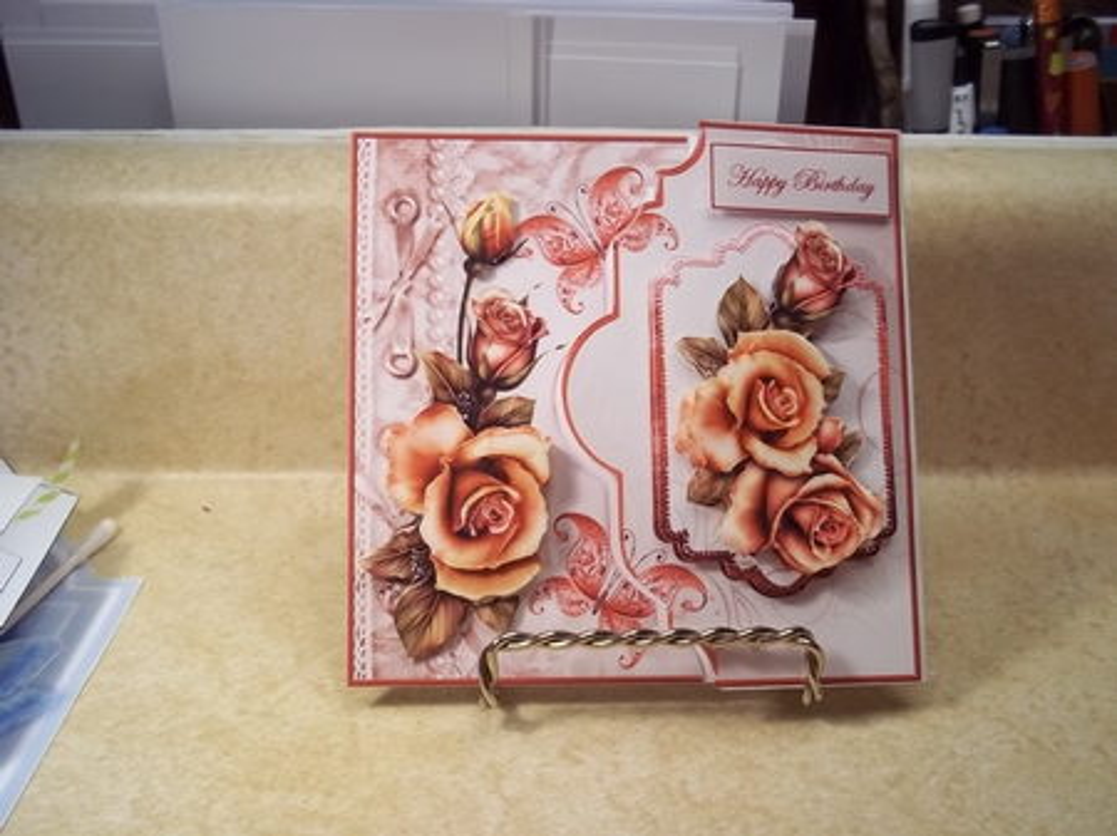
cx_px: 558
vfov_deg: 39.6
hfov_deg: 51.4
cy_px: 418
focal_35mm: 36
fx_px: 1161
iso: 80
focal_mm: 6.5
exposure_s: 1/30
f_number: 3.1
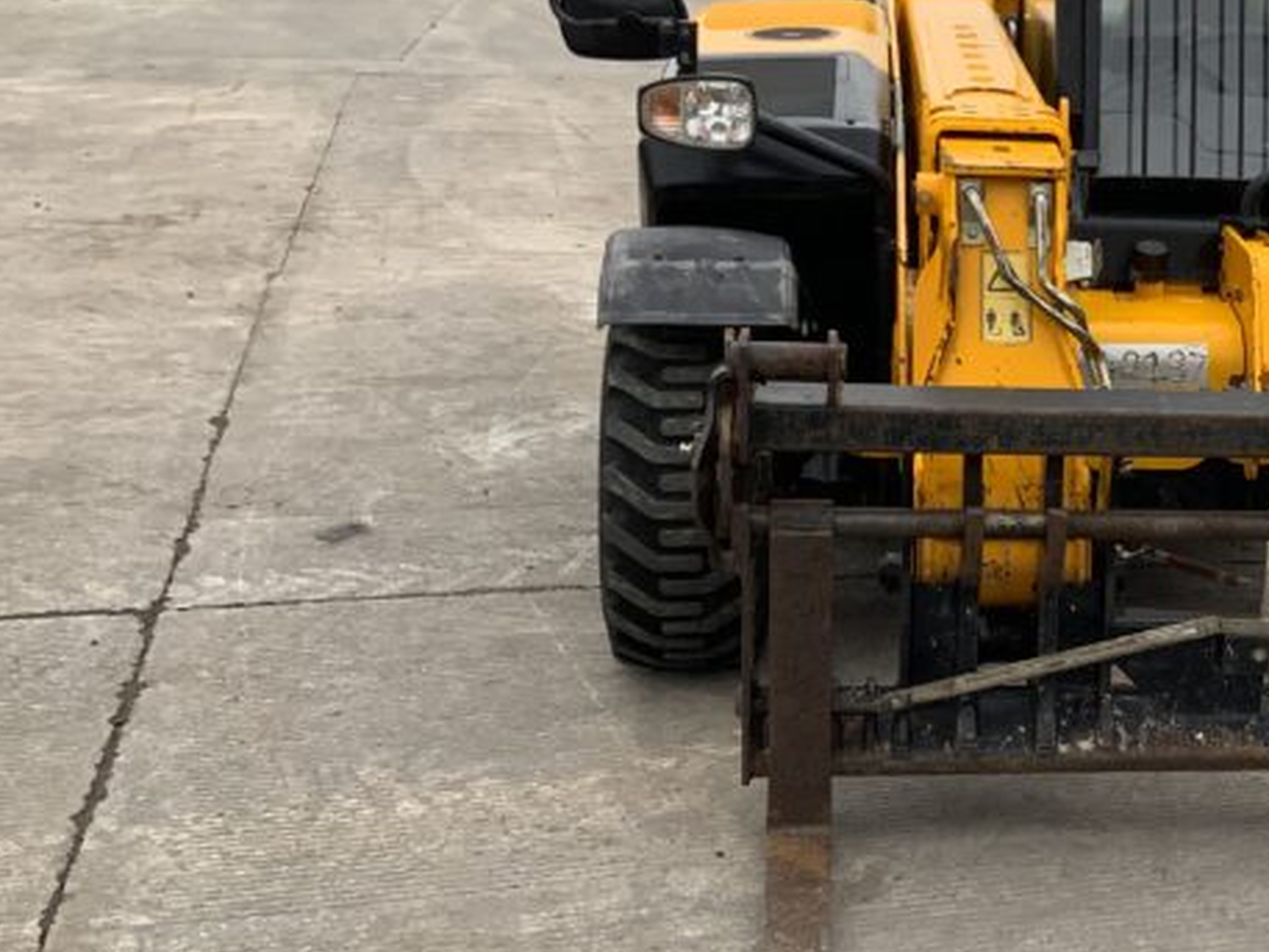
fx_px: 2383
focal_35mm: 65
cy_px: 480
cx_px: 1244
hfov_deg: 28.2
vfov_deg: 22.6
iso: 16
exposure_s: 1/322
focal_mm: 3
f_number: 1.8
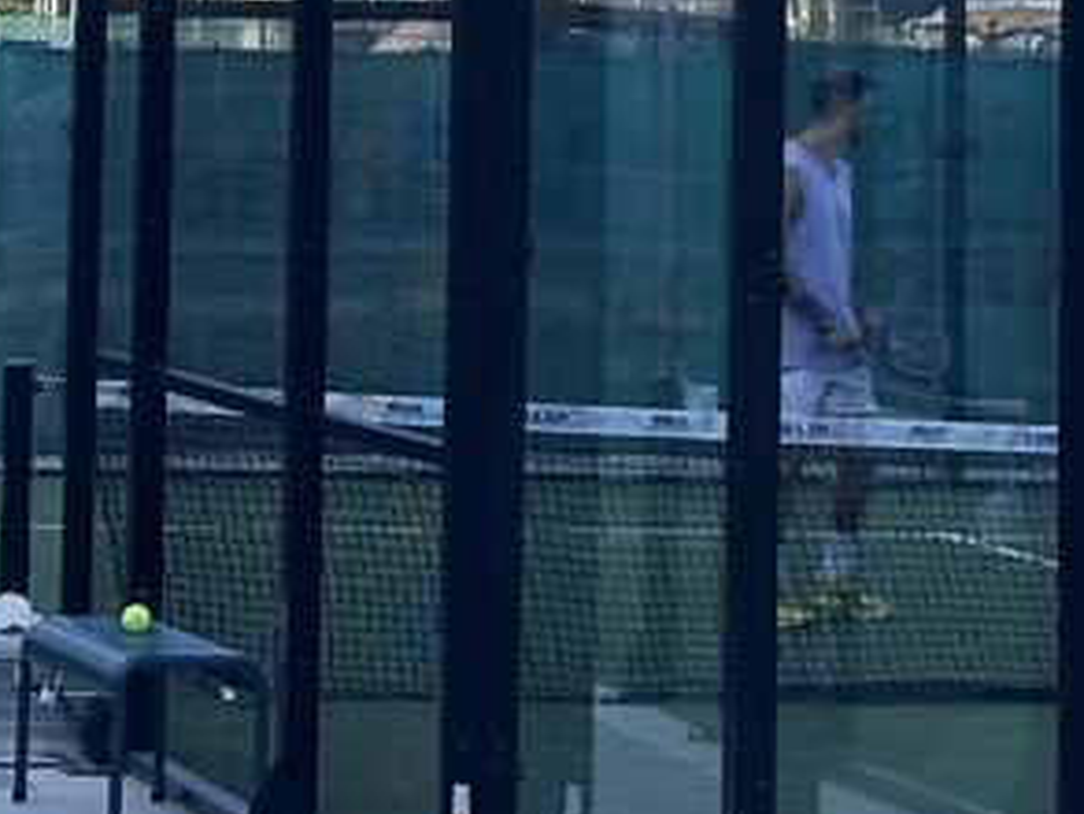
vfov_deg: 6.2
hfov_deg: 8.6
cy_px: -1095
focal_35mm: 229
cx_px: 348
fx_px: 7174
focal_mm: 6.86
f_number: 1.78
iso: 64
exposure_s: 1/2358
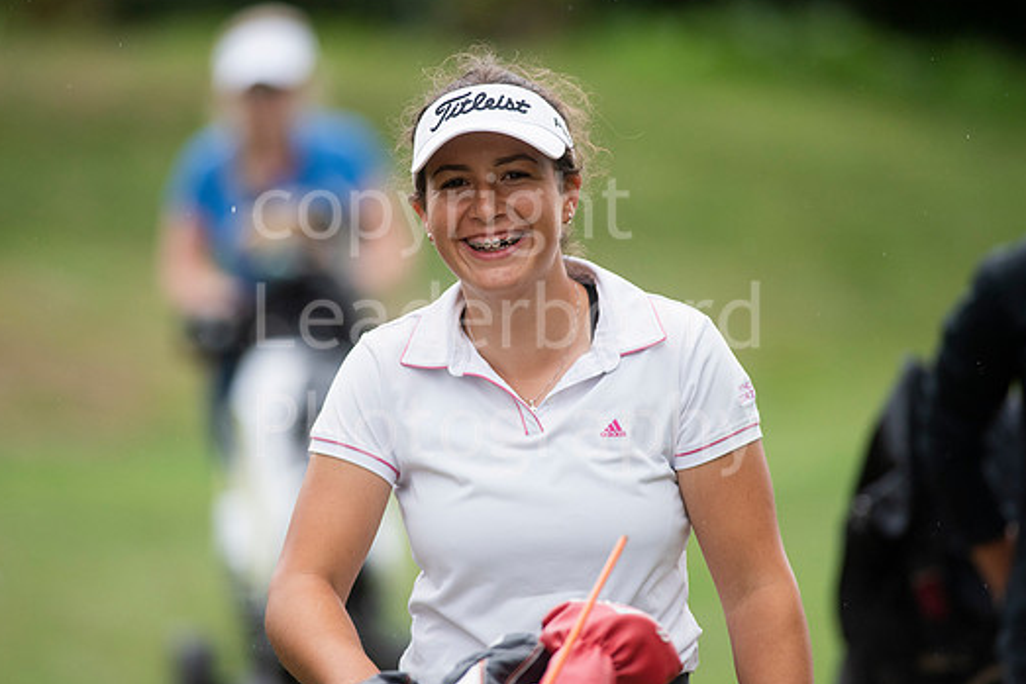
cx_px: 510
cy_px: 334
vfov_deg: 4.1
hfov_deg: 6.2
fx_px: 9493
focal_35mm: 333
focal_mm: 300
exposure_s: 1/1600
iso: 1000
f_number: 4
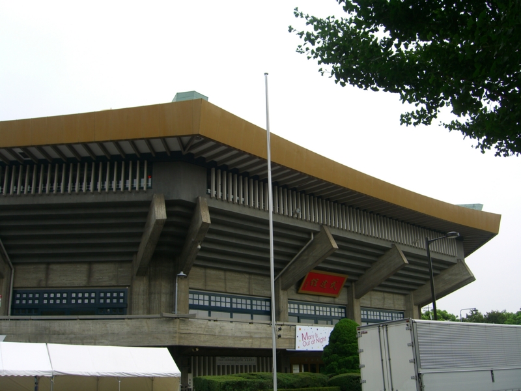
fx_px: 572
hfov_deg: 49.0
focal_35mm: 38
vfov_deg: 37.7
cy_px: 196
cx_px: 260
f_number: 4
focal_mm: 7.9
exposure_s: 1/320
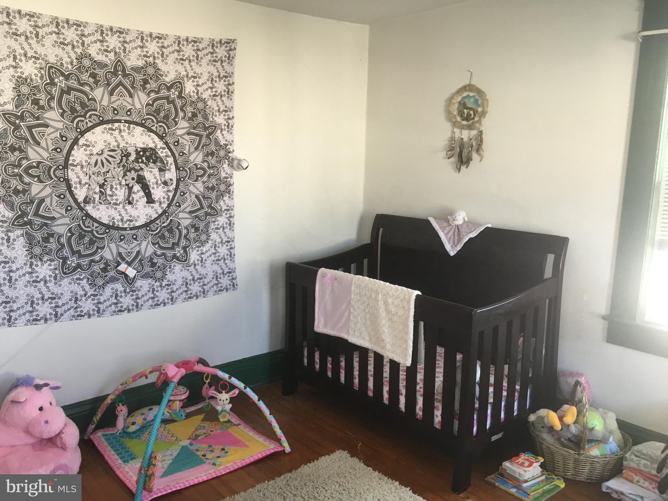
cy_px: 250
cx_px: 334
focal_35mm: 29
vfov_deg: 48.2
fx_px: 560
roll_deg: -2.1
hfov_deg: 61.7
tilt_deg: -10.1
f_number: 2.2
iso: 64
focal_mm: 4.15
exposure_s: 1/30
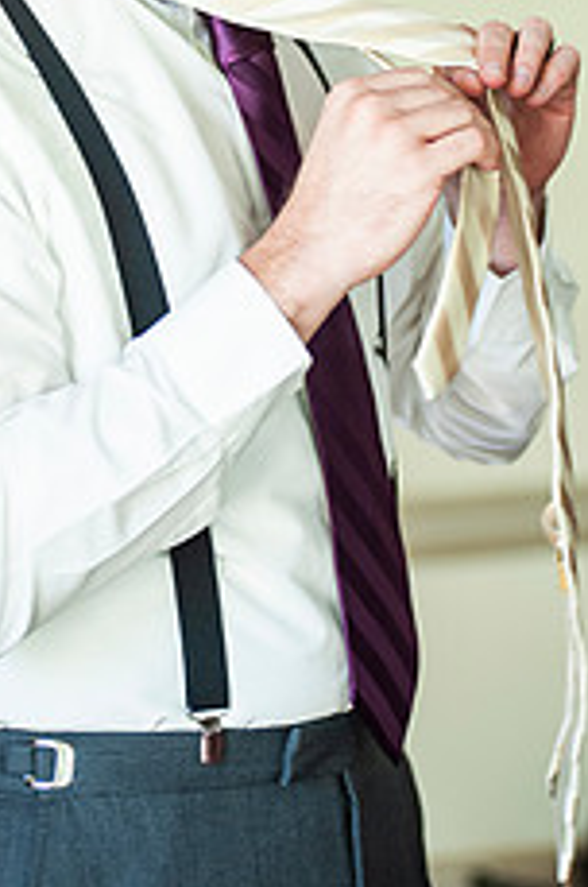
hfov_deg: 8.1
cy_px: 128
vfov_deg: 12.1
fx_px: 4153
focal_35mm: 169
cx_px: 230
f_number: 2.8
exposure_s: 1/160
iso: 1250
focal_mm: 86
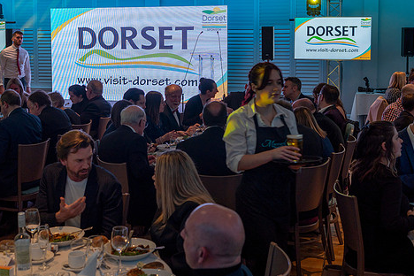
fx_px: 621
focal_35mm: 54
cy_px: 79
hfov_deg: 36.8
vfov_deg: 24.9
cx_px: 178
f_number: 4.5
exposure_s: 1/60
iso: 125
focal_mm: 35
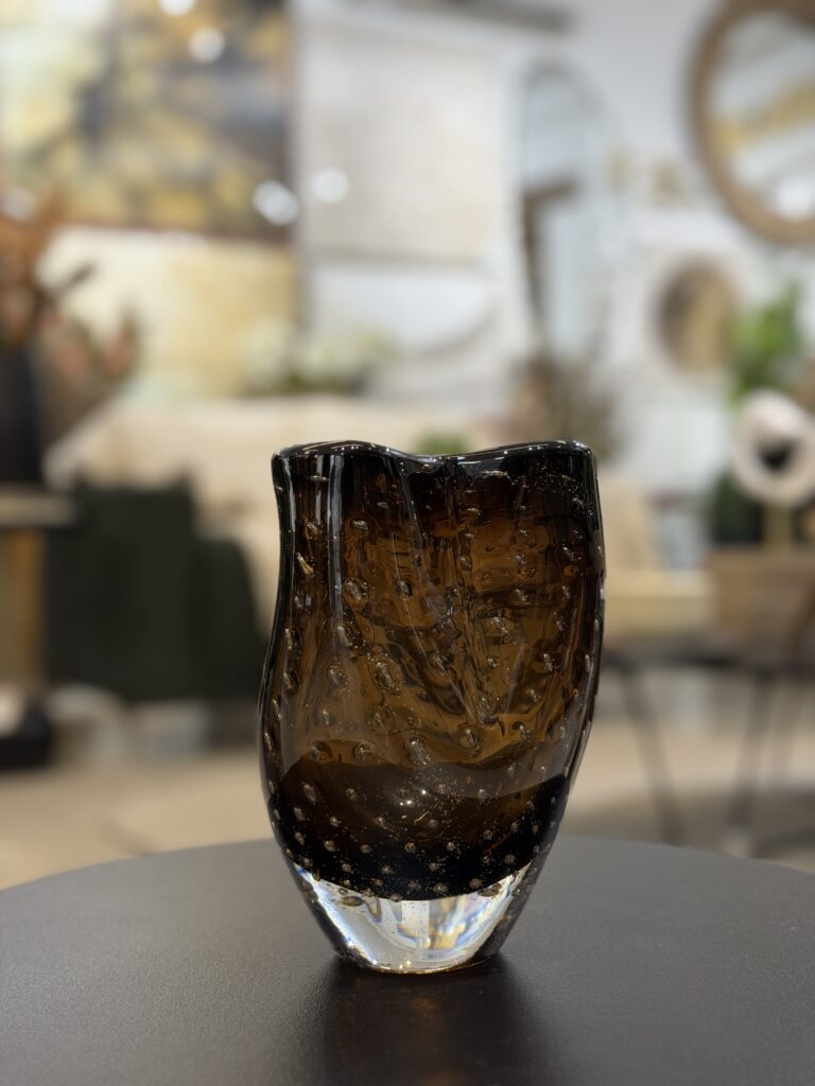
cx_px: 408
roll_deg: +0.4
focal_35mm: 48
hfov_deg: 30.3
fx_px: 1507
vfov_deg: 39.7
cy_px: 543
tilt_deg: -1.5
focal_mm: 6.76
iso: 125
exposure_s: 1/60
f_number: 1.78
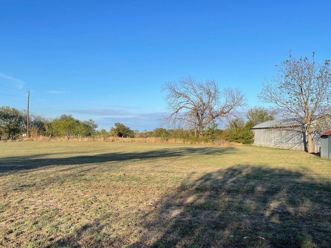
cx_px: 175
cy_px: 132
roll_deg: -1.4
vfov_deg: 44.1
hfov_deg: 56.8
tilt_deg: +0.8
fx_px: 306
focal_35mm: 32
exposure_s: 1/2618
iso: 32
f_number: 1.6
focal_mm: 4.2
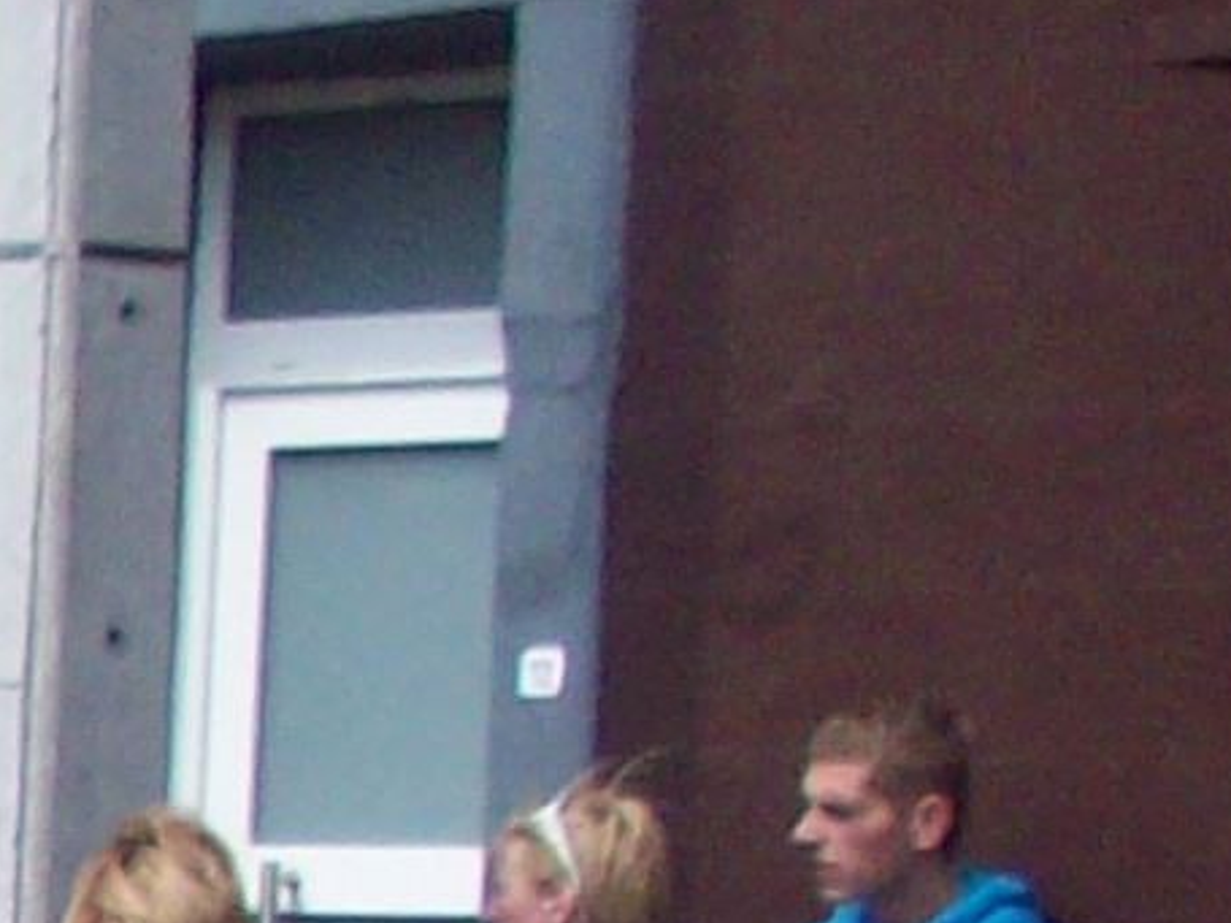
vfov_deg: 5.4
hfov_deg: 6.4
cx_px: -3100
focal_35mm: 268
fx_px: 9528
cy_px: 2247
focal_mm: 6.2
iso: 80
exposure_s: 1/266
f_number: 5.6
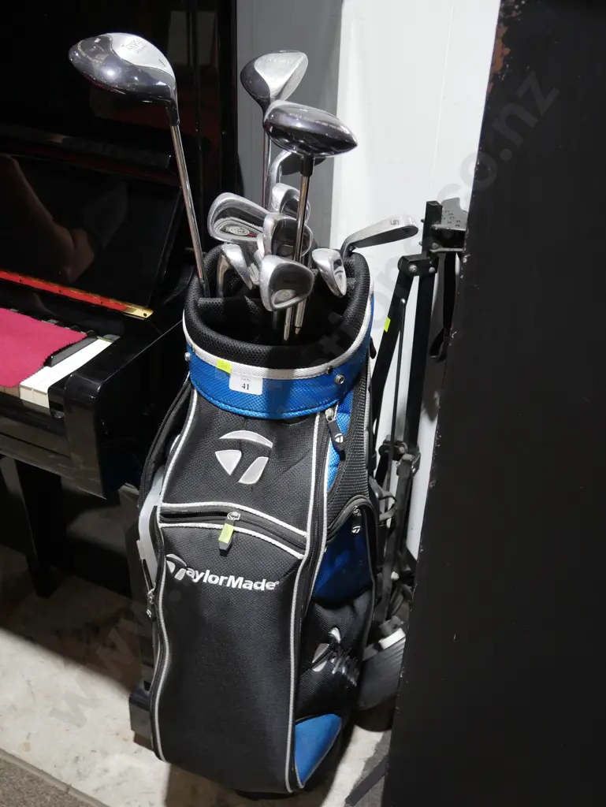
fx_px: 886
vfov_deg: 49.0
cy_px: 404
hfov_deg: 37.8
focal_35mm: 38
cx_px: 303
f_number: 4.1
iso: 500
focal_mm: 19
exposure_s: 1/60
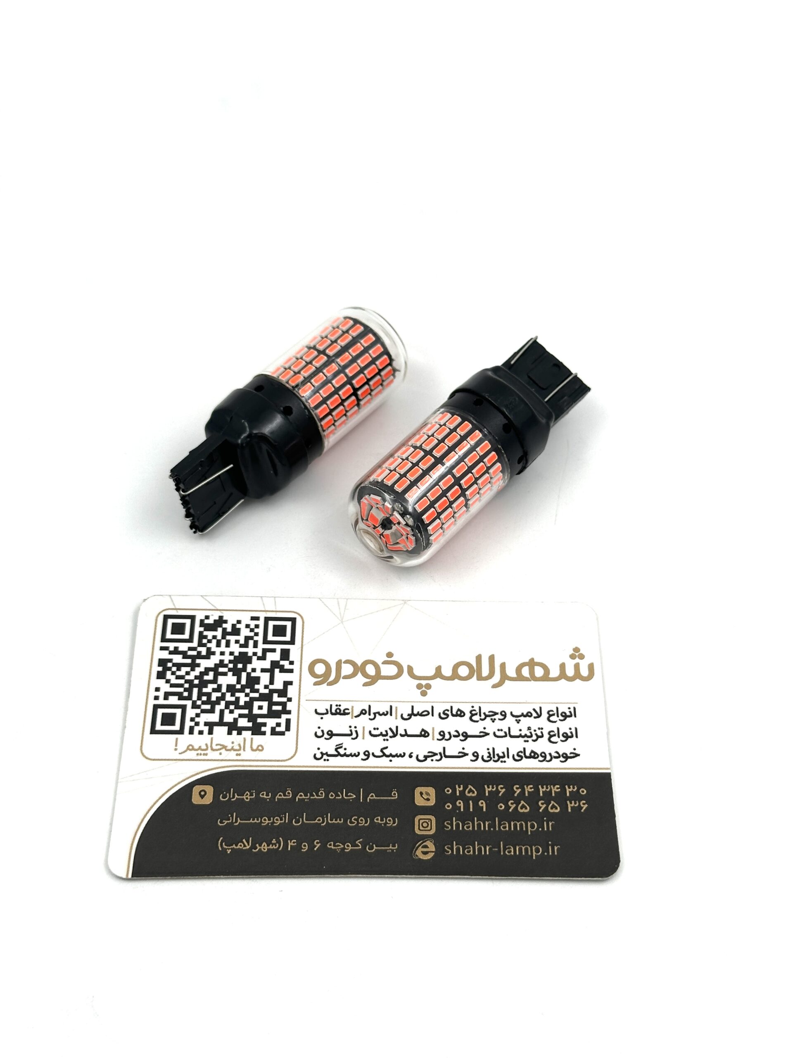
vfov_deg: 39.7
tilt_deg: -55.7
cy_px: 529
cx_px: 396
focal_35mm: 48
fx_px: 1466
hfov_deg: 30.3
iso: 64
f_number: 1.78
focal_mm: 6.86
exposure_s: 1/823
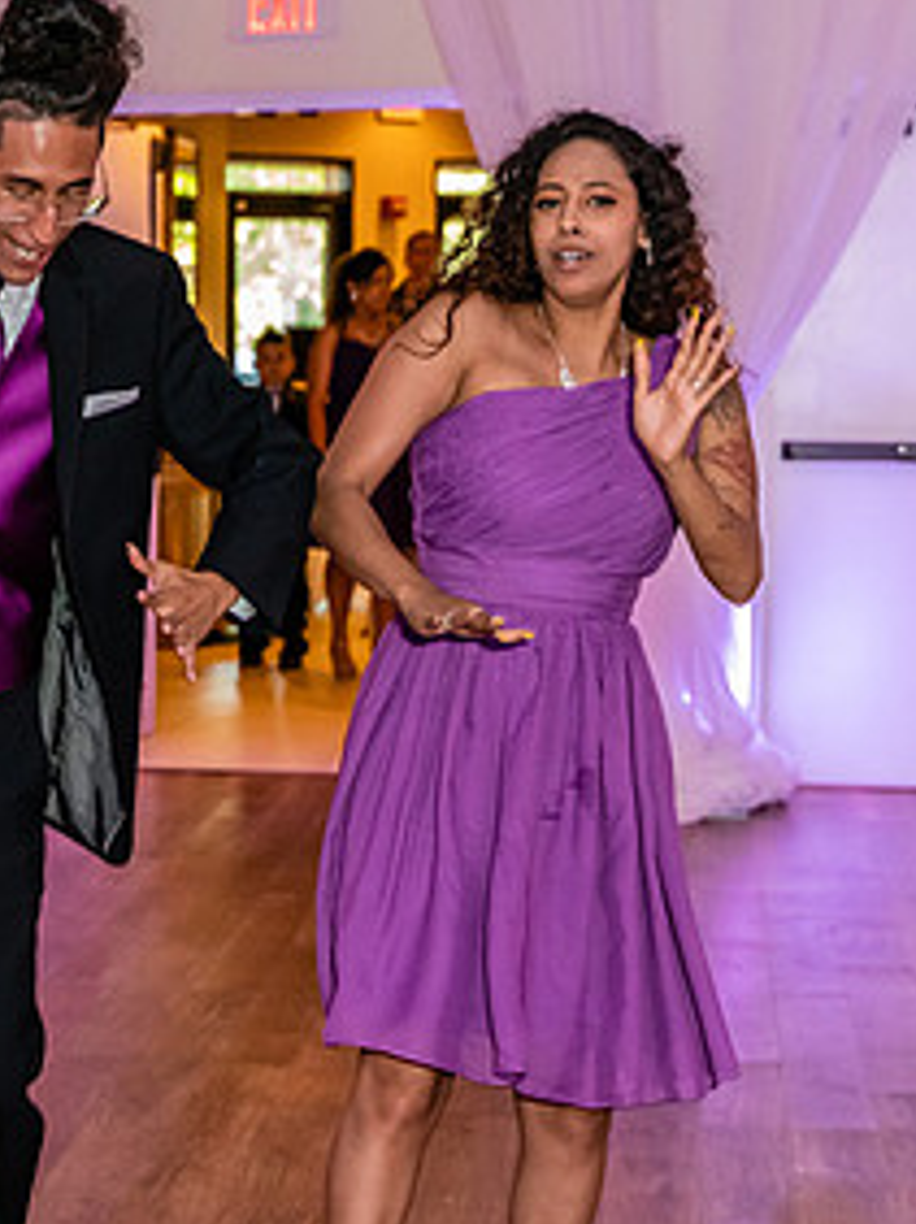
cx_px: -92
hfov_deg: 15.6
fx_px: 3251
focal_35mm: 92
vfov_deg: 21.3
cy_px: 794
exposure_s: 1/125
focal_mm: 43
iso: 5000
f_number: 4
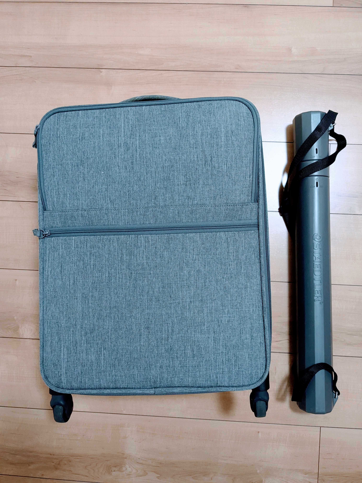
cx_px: 181
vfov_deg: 65.3
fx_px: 376
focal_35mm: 27
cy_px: 242
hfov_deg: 51.4
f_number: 1.73
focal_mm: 4.38
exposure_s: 1/25
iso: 213
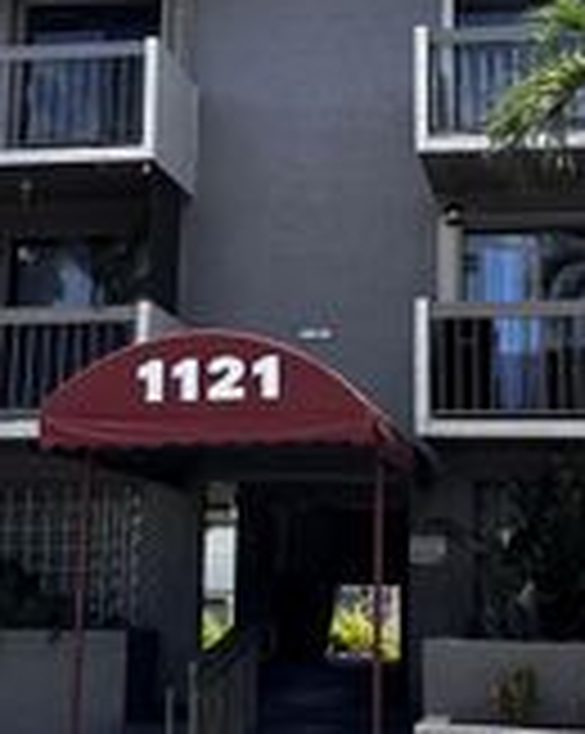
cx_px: 315
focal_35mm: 72
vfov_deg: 26.2
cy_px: 209
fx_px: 1561
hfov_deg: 21.2
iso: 80
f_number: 1.78
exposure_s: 1/1261
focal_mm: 6.76
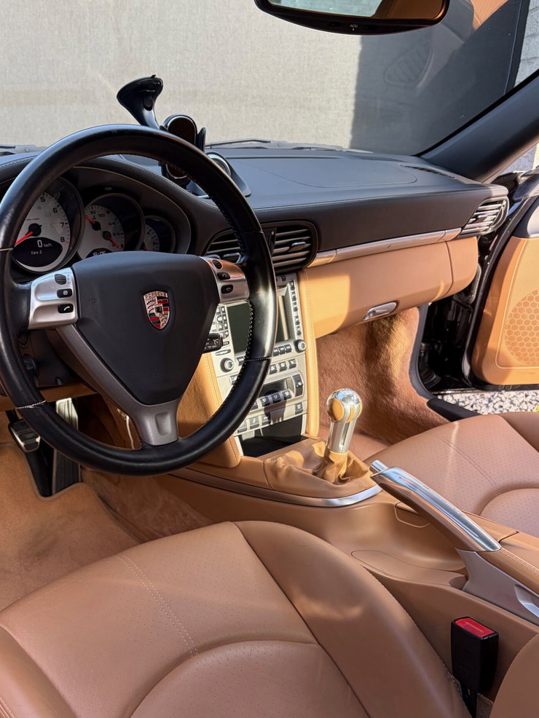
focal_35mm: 36
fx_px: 747
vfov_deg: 50.9
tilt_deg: -22.2
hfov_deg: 39.2
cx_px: 182
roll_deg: -1.4
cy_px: 439
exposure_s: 1/186
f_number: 1.6
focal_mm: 5.96
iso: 80
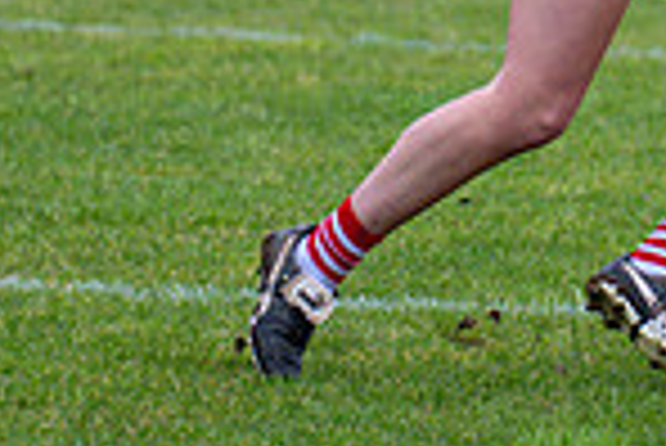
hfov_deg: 3.9
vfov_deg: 2.6
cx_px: 711
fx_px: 9777
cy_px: -237
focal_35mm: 528
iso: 1600
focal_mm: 135
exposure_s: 1/640
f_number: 2.8
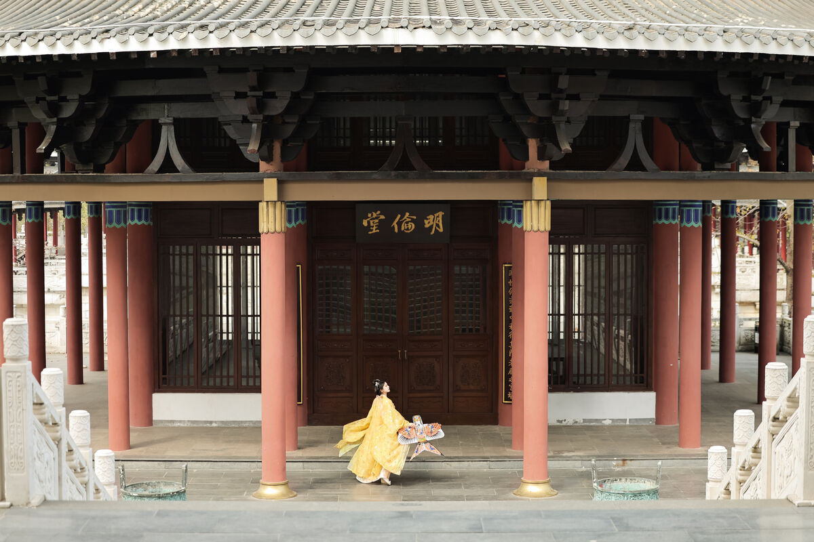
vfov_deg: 19.2
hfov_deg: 28.5
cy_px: 271
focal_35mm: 71
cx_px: 407
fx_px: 1605
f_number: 2.8
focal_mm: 70
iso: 100
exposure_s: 1/400
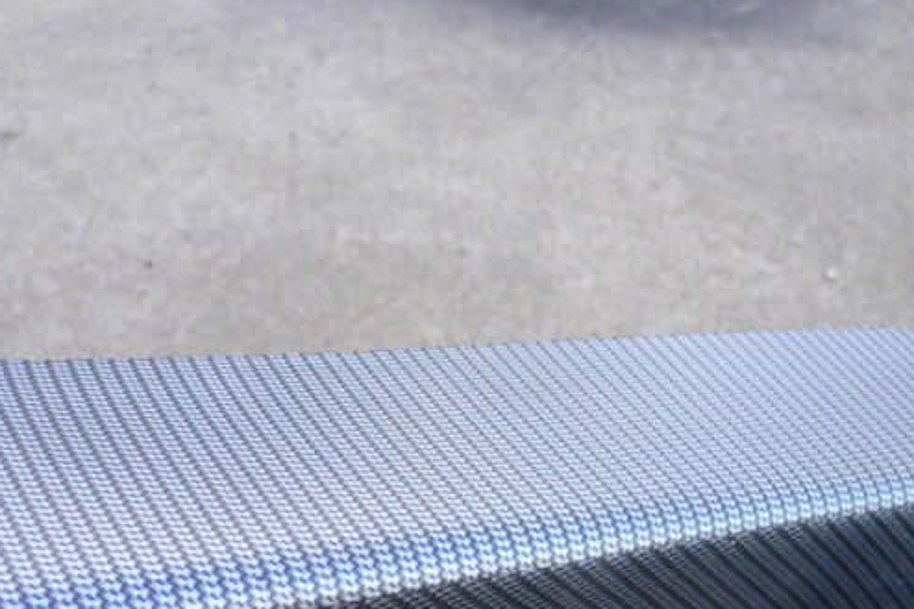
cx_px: 477
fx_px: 1497
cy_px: 548
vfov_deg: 22.4
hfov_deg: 33.9
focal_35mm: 59
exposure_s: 1/50
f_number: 2.8
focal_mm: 5.8
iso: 100
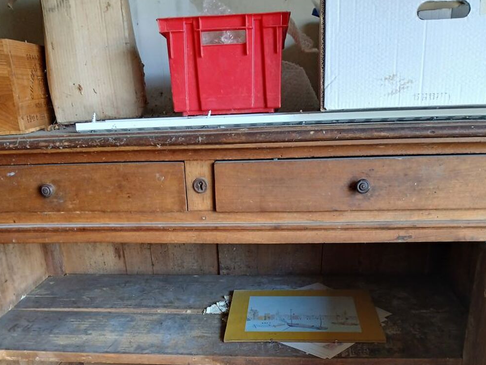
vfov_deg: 38.6
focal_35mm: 35
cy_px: 309
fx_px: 492
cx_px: 243
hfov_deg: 52.6
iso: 160
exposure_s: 1/50
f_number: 1.8
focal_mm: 3.98
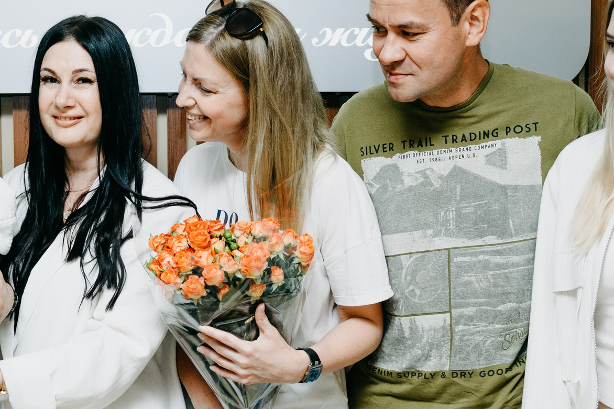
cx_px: 204
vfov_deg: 17.7
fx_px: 1313
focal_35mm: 77
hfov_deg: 26.2
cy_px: 234
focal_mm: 35
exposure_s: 1/160
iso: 200
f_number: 4
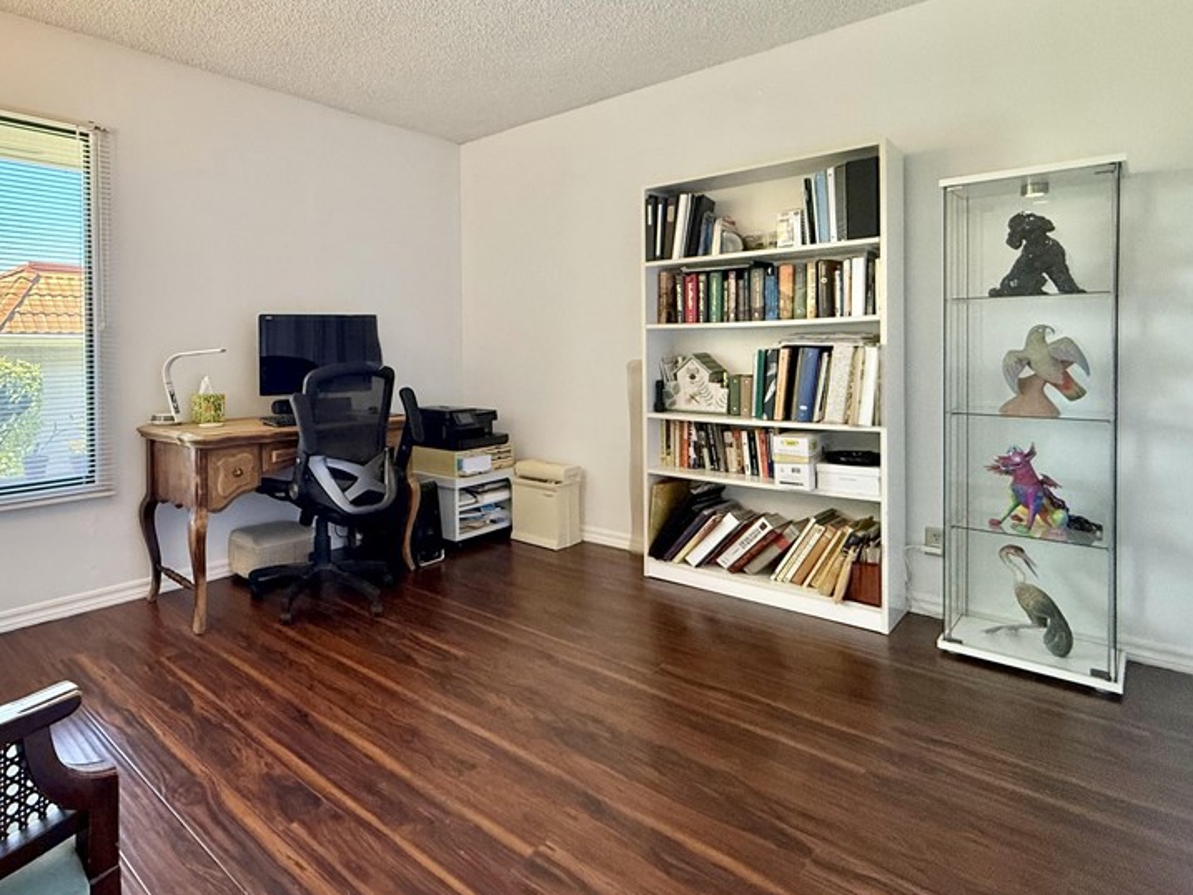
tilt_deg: -0.4
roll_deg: +0.7
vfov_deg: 65.4
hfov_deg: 77.9
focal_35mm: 20
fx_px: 689
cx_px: 359
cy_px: 359
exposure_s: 1/120
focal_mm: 2.22
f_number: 2.2
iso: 320
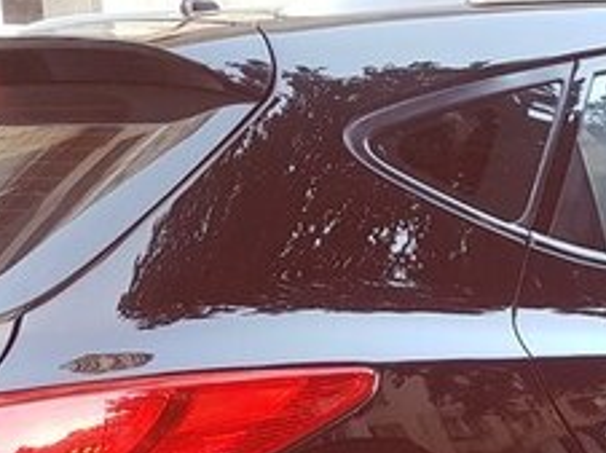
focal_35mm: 76
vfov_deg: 18.4
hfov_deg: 25.2
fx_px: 1329
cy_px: 540
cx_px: 485
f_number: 1.7
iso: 160
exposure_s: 1/50
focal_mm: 4.2
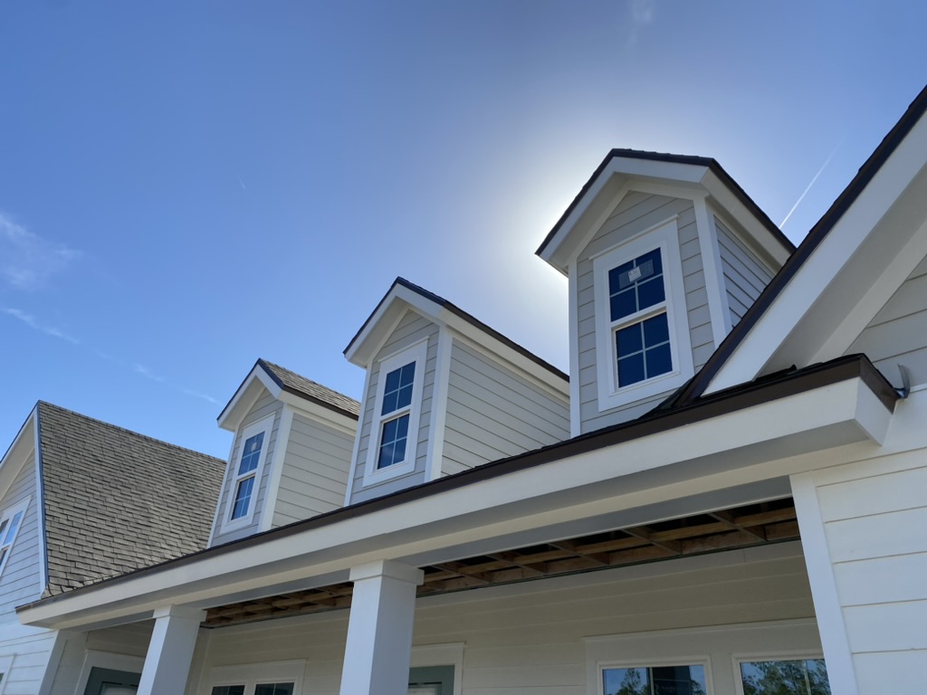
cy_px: 348
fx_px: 696
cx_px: 464
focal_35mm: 26
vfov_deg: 53.1
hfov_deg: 67.3
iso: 32
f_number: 1.8
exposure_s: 1/3401
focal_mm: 4.25
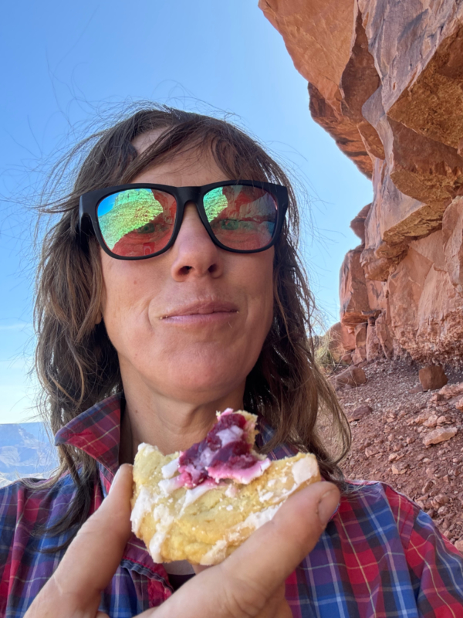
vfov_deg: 60.0
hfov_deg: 46.8
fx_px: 535
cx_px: 232
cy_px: 309
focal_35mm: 30
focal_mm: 2.7
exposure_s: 1/172
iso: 32
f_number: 1.9
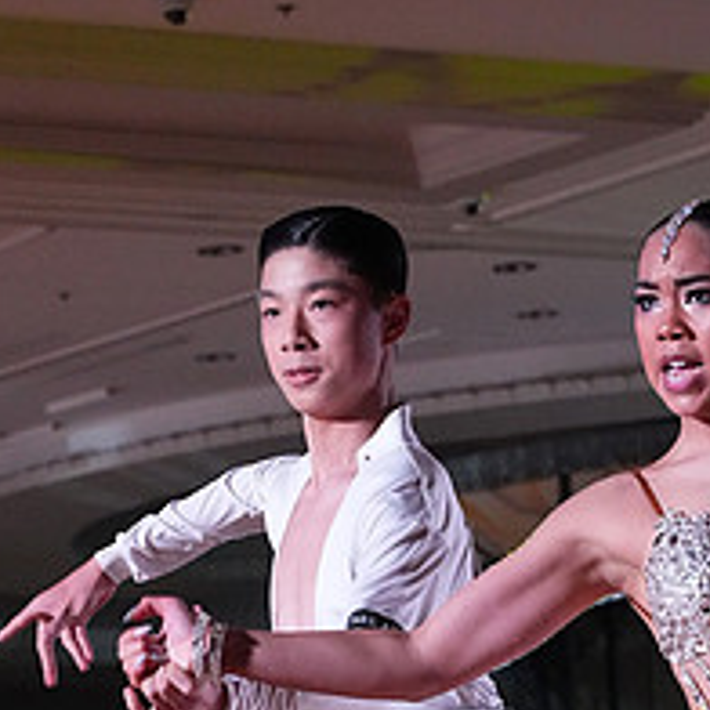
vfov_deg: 8.0
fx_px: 5012
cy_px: 902
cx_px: 628
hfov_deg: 8.1
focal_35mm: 216
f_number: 7.1
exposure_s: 1/400
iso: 10000
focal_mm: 86
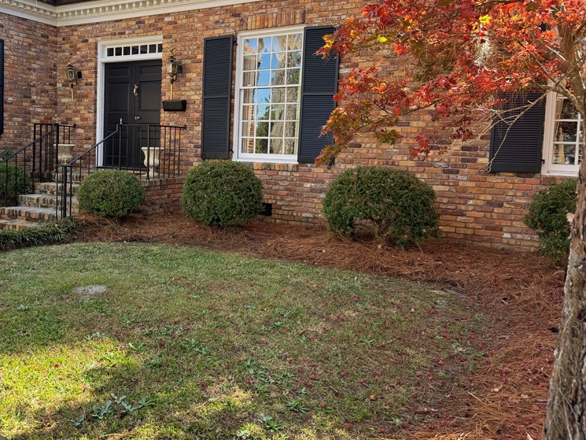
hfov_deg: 54.2
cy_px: 180
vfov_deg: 42.8
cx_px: 195
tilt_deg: -3.6
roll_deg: -2.4
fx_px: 559
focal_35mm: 33
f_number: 1.78
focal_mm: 6.76
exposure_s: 1/272
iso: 80
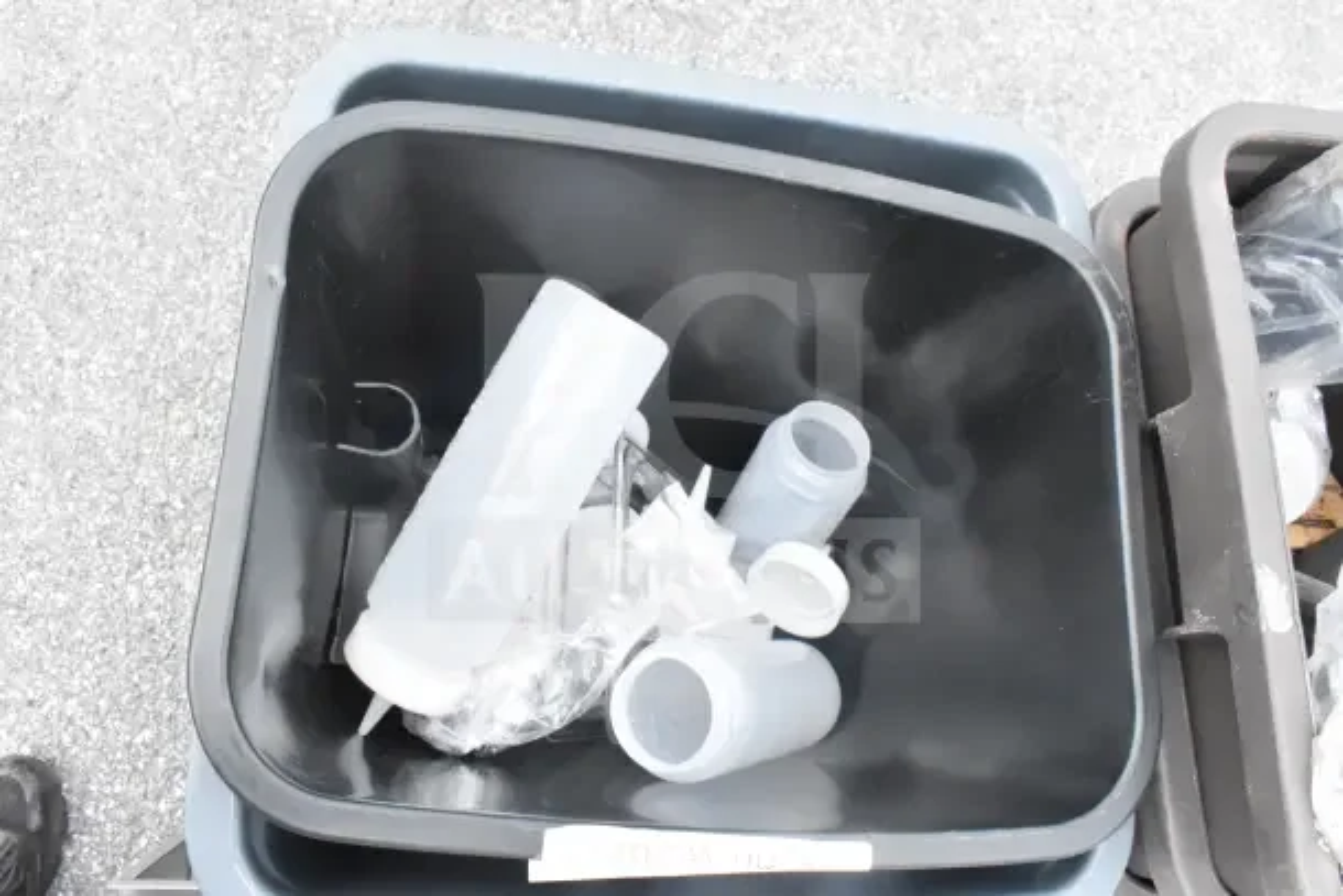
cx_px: 672
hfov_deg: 67.4
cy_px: 448
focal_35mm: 27
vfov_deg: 48.0
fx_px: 1007
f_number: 13
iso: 6400
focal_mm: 18
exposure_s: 1/640
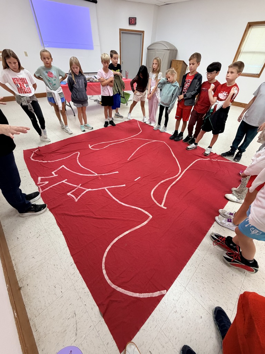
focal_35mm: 14
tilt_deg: -39.8
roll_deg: -2.9
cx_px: 132
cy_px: 177
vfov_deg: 102.1
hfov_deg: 85.7
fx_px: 143
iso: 250
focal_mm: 2.22
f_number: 2.2
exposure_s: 1/120
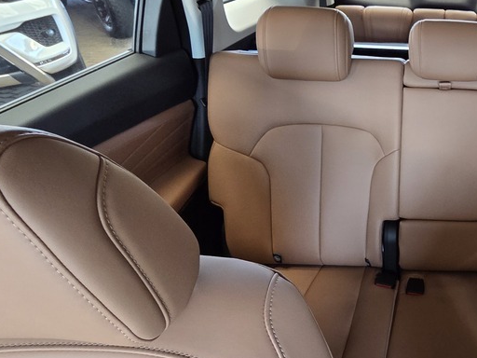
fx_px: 358
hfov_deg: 55.6
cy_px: 156
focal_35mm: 26
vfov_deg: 52.9
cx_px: 452
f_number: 2.2
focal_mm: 2.2
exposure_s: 1/50
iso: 200
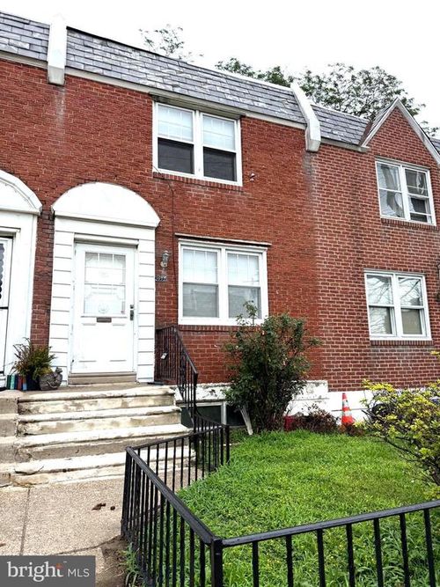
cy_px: 294
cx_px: 220
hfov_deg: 56.8
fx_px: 407
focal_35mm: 24
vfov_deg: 71.6
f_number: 1.78
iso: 100
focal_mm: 6.76
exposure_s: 1/4975
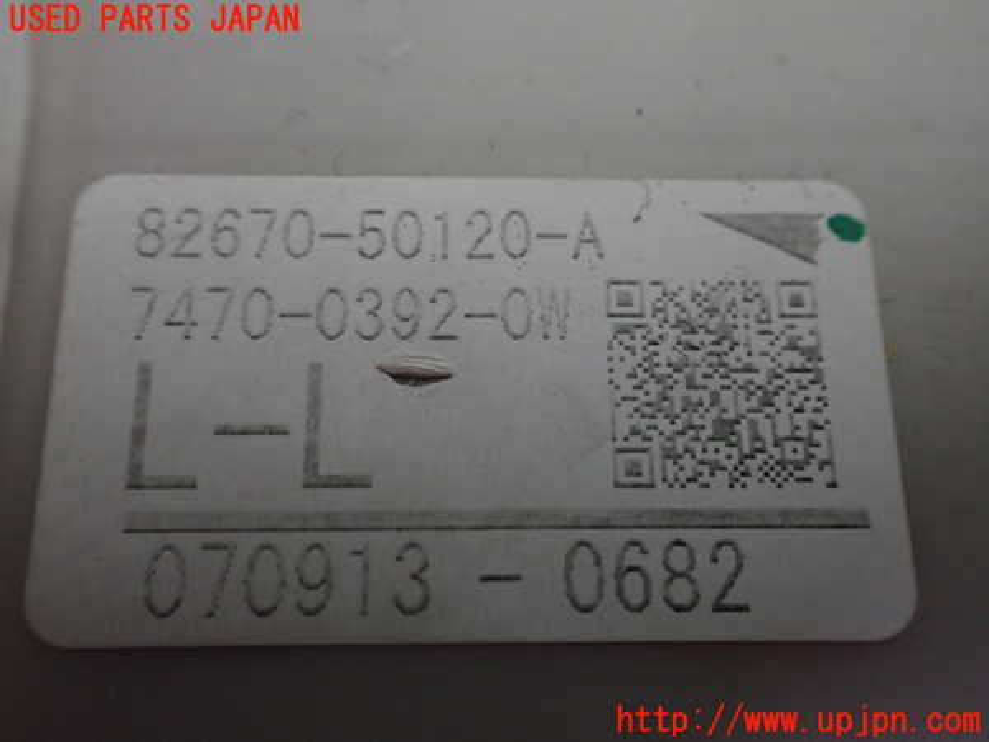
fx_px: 857
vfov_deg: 46.8
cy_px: 371
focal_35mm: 30
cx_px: 494
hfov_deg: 60.0
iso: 800
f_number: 2.3
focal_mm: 5.4
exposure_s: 1/40
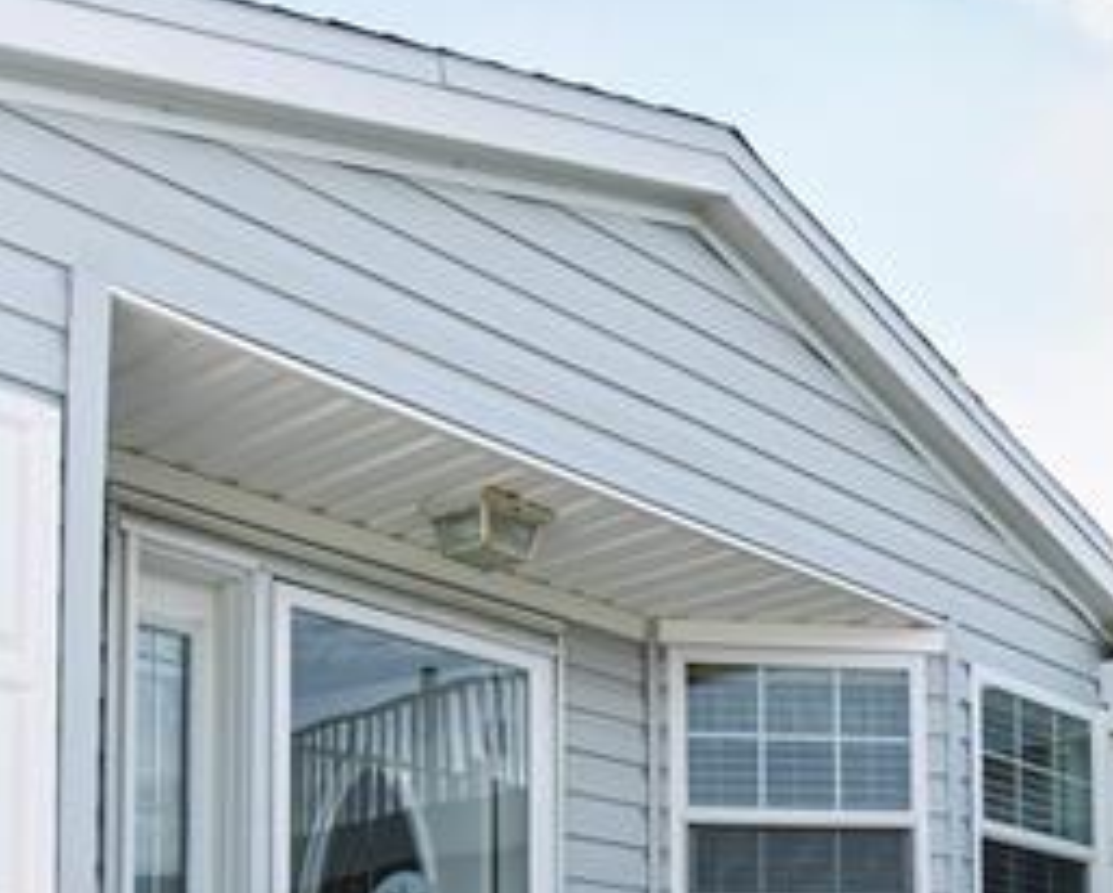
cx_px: 966
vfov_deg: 24.9
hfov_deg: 32.2
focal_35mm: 56
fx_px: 1846
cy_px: 1034
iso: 100
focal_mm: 15
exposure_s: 1/160
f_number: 6.3
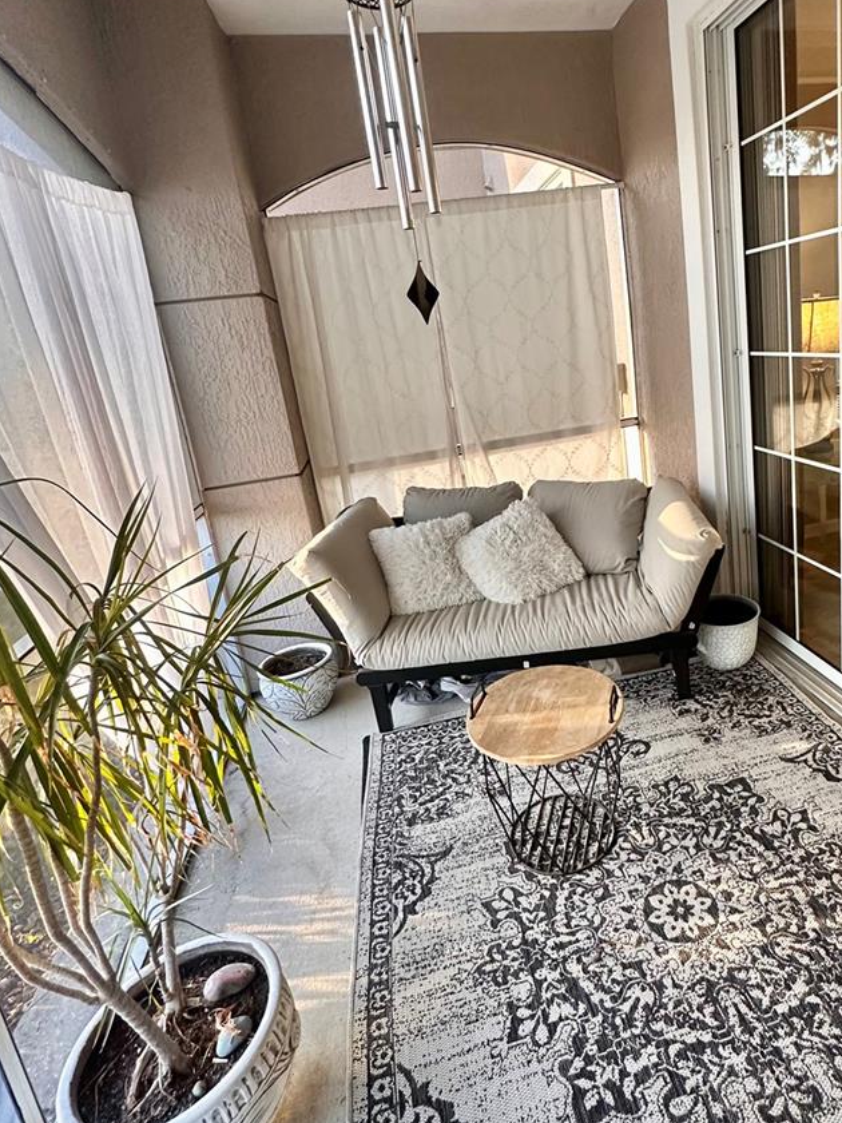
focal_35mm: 20
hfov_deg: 64.5
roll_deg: +6.6
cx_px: 553
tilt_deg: -13.9
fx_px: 649
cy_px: 487
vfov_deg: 81.3
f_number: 2.2
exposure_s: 1/120
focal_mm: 2.22
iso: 320
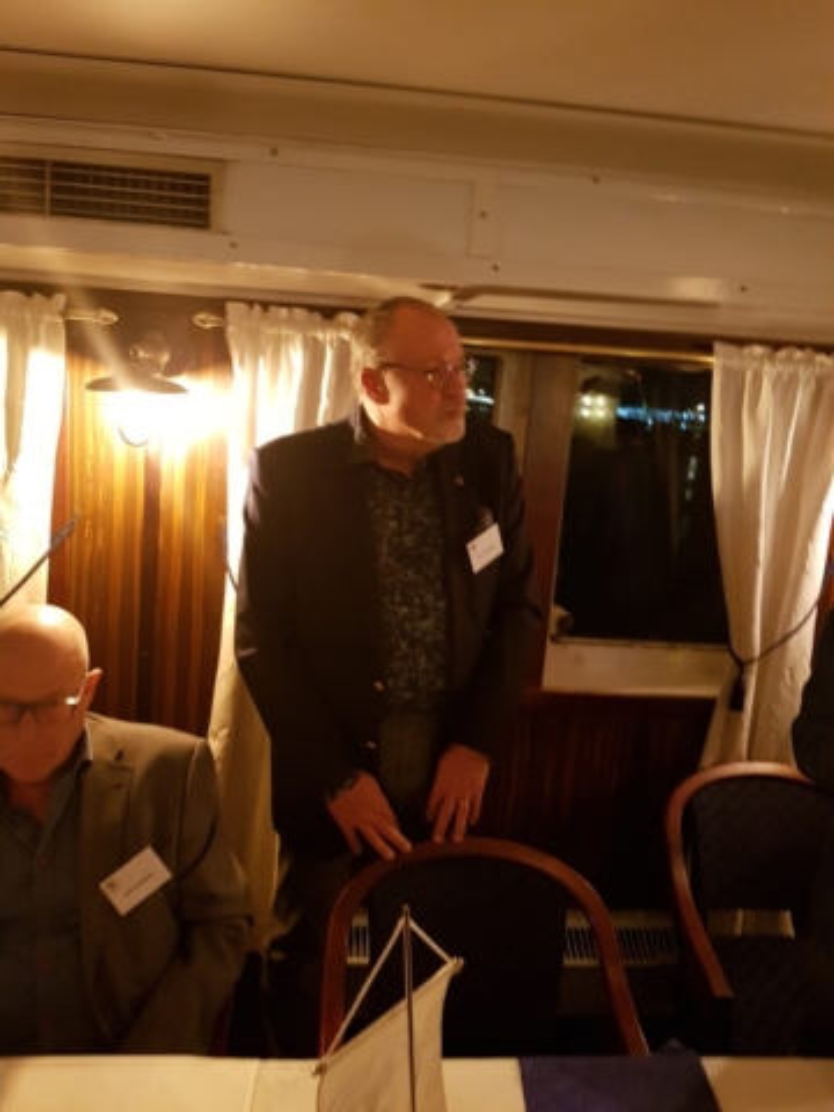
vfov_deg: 67.3
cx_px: 417
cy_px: 556
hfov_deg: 53.1
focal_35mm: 26
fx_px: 835
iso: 200
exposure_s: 1/11
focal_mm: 4.2
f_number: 1.7
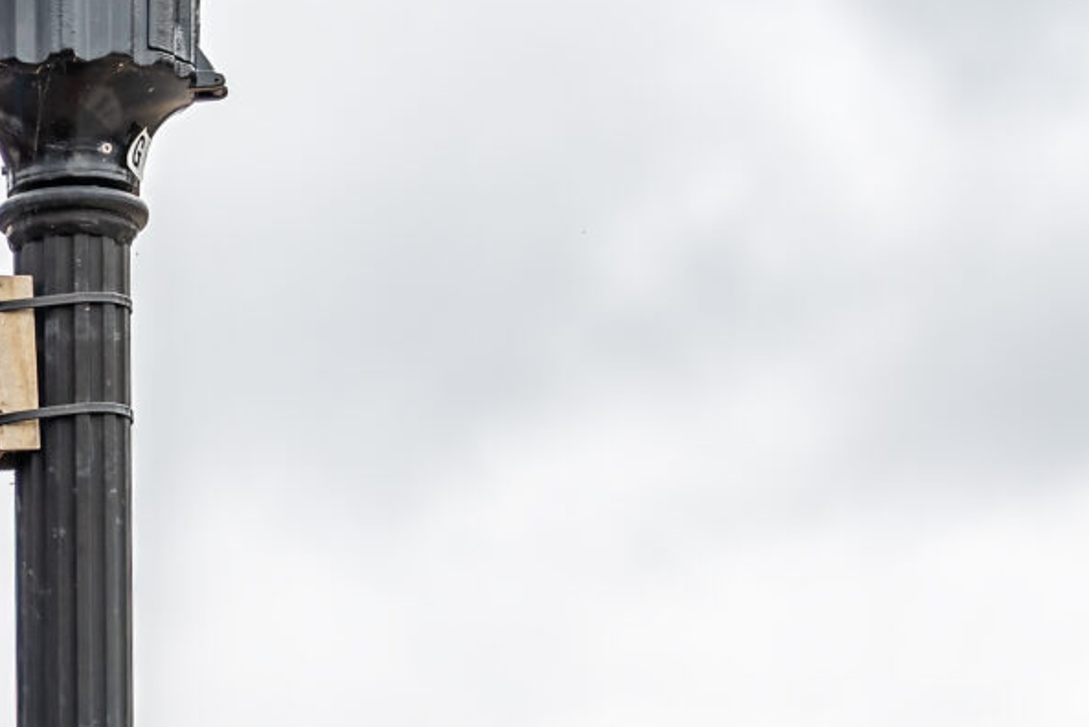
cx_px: -448
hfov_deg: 6.7
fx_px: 9140
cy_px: 779
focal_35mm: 302
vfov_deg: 4.5
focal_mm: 70
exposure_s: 1/320
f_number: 2.8
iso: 100
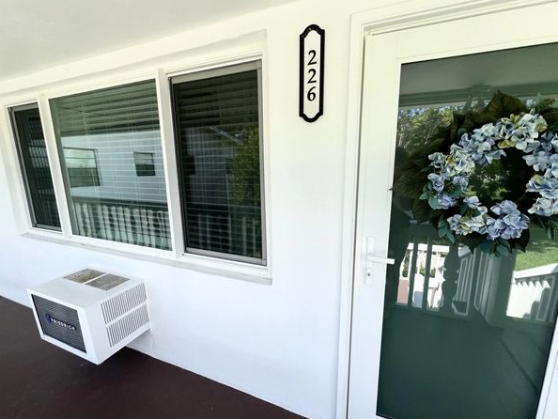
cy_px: 214
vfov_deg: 85.7
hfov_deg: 101.9
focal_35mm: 14
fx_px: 226
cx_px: 296
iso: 32
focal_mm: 1.57
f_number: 1.8
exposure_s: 1/279
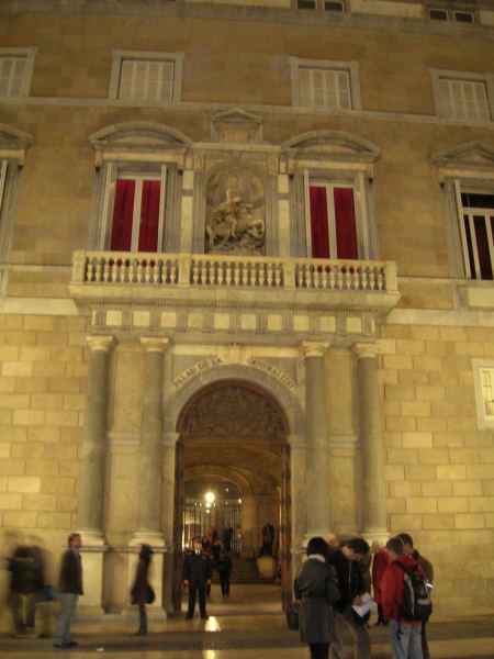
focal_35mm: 34
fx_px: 647
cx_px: 247
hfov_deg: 41.8
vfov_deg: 54.0
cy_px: 330
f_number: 2.9
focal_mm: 5.7
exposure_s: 1/3.4
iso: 200
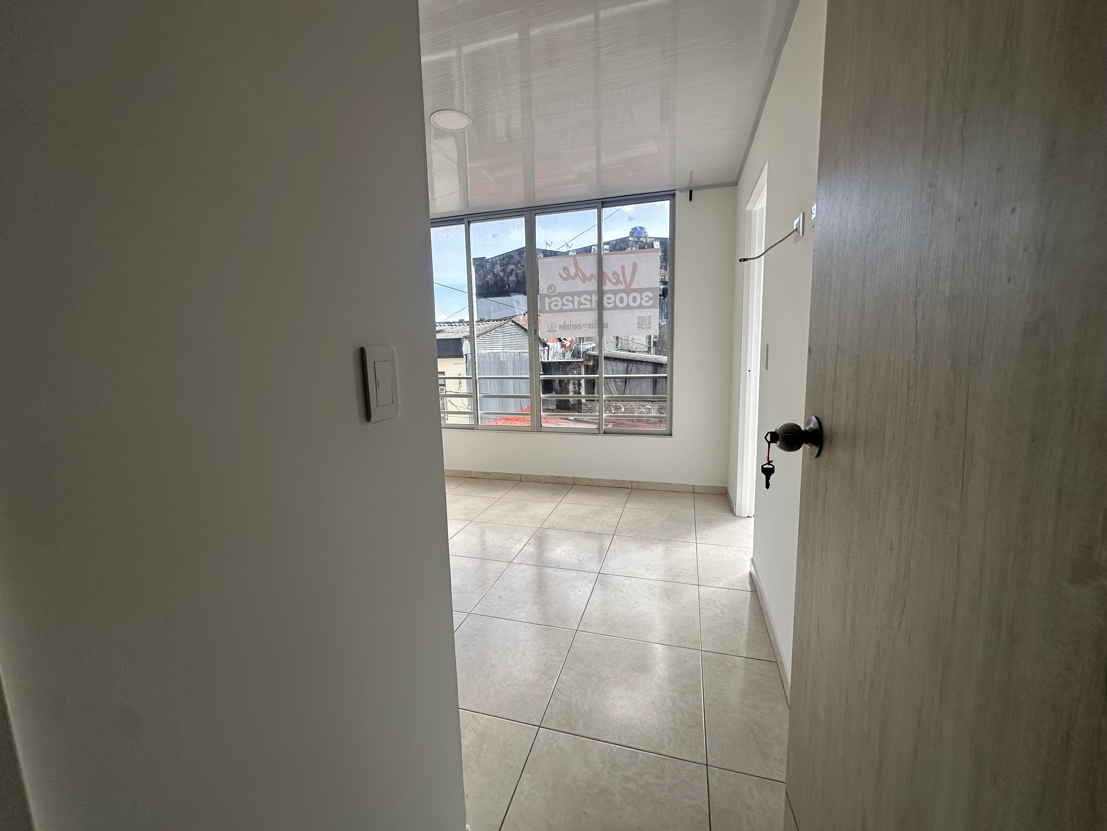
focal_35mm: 14
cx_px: 554
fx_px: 448
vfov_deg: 85.7
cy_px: 416
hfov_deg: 102.1
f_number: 2.2
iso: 40
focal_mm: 2.22
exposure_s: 1/298
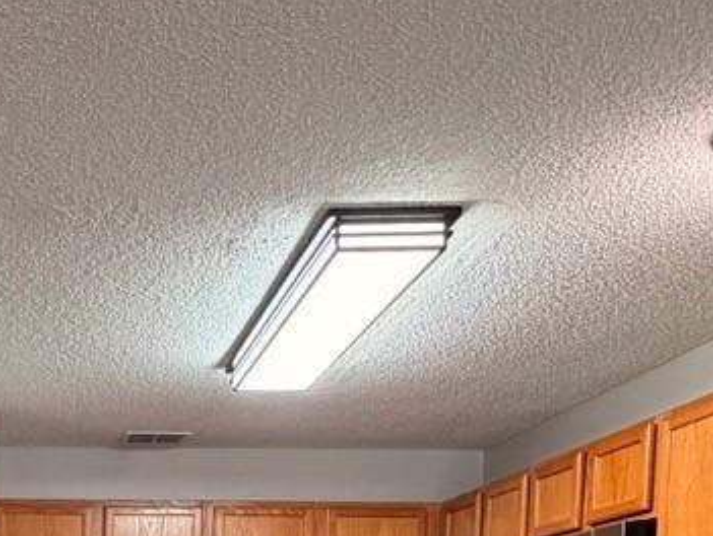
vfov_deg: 23.9
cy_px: 755
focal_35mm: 51
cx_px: -28
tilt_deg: -4.6
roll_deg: -0.5
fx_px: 1052
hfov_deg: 33.6
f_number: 2.2
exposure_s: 1/60
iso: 250
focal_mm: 2.22
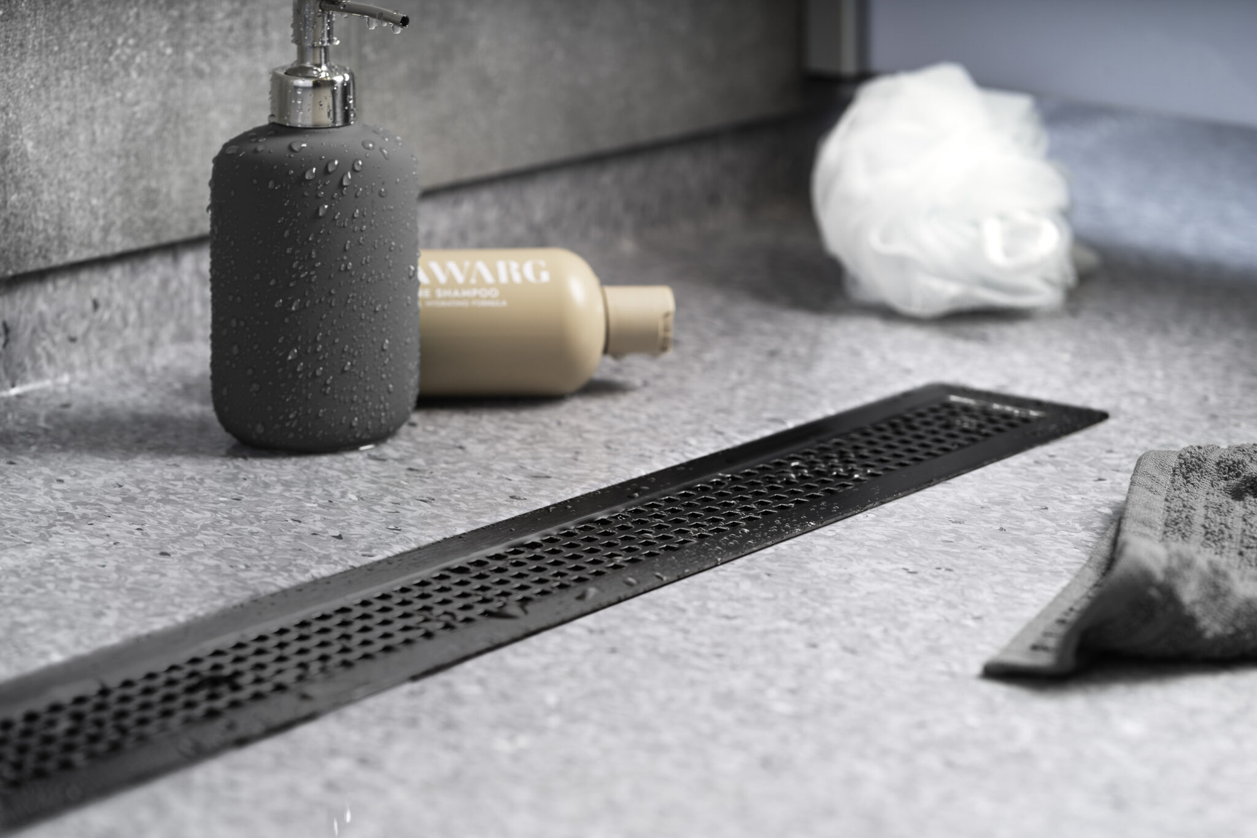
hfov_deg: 23.9
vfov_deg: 16.1
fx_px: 2967
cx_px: 628
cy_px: 419
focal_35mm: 85
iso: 50
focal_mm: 85
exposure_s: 1/200
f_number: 4.5
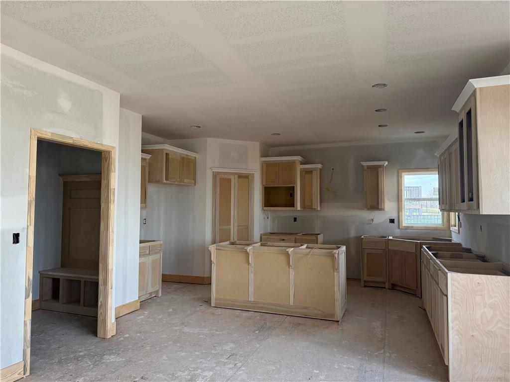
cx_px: 255
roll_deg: -0.7
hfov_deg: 71.6
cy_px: 191
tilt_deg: +2.0
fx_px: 354
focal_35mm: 24
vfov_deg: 56.8
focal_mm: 6.76
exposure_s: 1/240
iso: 160
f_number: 1.78
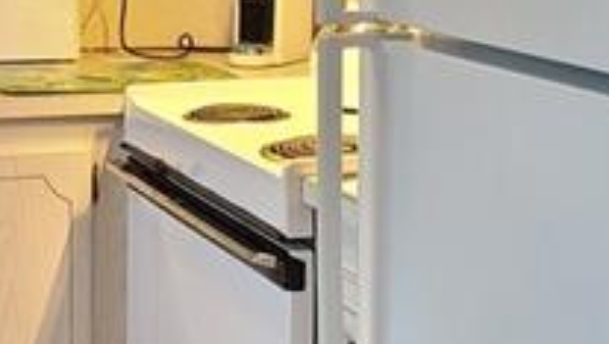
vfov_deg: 11.4
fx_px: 1698
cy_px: -62
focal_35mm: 105
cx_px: 112
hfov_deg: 20.1
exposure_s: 1/59
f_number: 1.8
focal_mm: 5.4
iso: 160
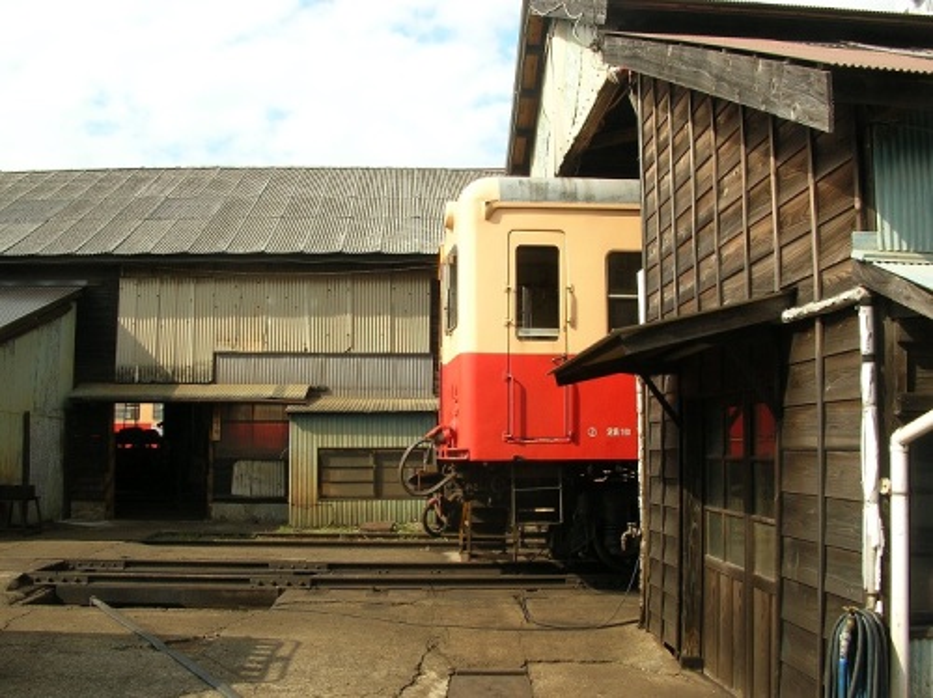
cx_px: 466
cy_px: 349
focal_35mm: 35
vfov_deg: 40.6
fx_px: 942
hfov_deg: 52.7
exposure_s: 1/156
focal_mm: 5.8
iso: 50
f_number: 5.6
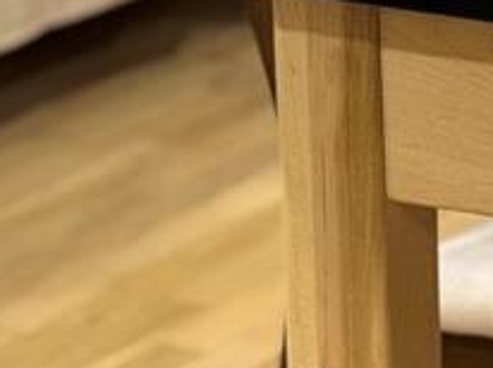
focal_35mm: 239
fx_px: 3400
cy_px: 136
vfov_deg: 6.2
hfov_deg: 7.9
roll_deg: -1.7
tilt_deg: -17.6
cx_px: 1058
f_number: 1.78
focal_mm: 6.76
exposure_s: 1/60
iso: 160
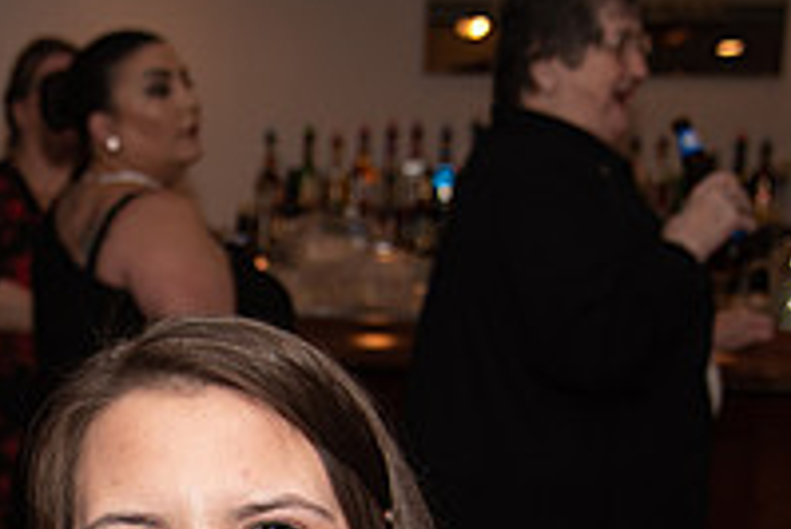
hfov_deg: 19.8
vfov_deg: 13.2
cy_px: 746
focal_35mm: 99
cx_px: -40
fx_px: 2177
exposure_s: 1/200
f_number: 4
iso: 800
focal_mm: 34
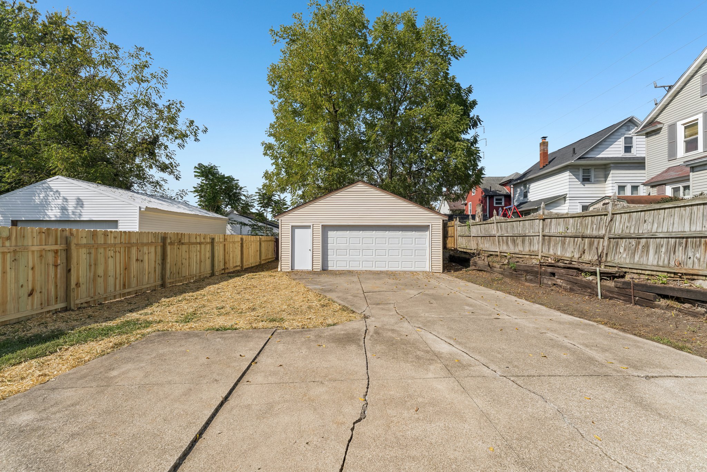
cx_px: 354
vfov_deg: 81.2
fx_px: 275
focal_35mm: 14
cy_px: 236
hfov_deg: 104.3
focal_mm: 14
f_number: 8
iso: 200
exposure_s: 1/640
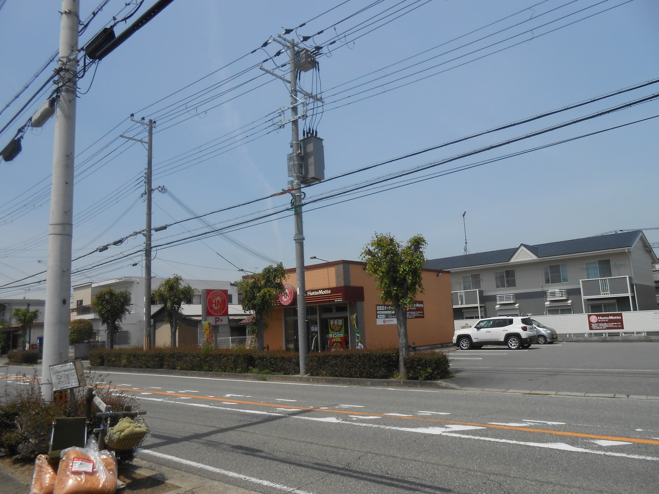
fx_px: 495
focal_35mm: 26
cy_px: 247
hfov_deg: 67.3
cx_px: 330
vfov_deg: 53.1
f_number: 3.5
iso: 80
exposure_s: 1/1500
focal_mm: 4.6
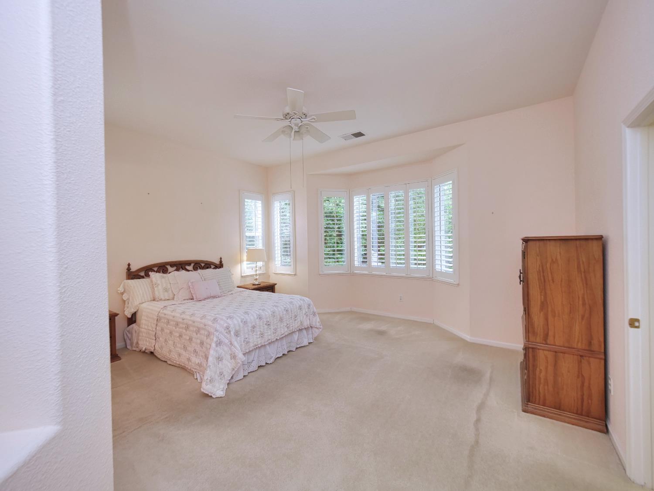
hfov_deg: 102.1
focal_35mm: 14
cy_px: 246
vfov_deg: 85.7
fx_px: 265
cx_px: 327
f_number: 3.5
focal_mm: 7
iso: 800
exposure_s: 1/160
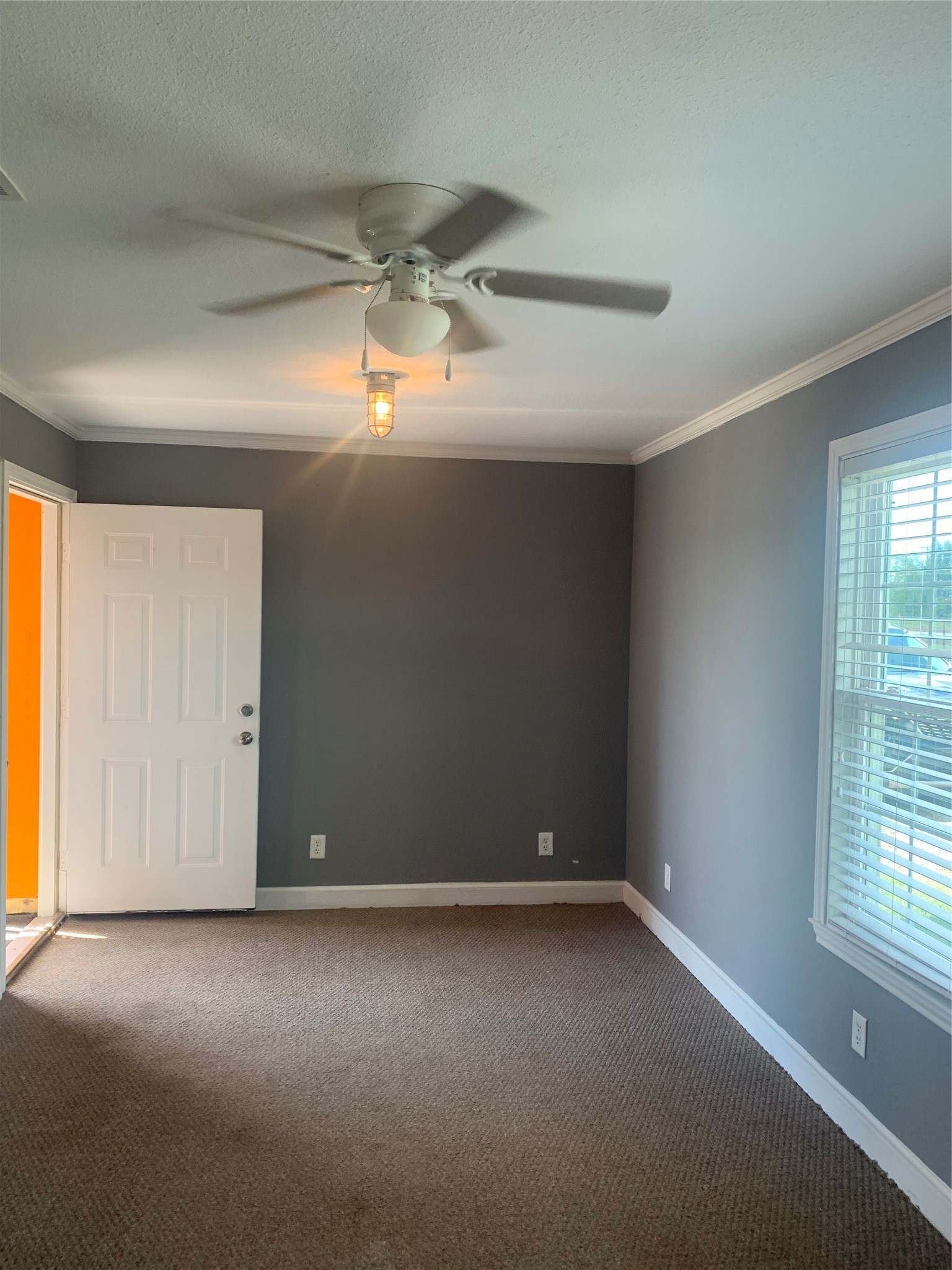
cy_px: 635
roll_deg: -1.4
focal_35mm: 26
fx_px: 953
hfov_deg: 53.1
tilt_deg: -0.2
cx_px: 476
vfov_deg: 67.3
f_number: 1.8
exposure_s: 1/60
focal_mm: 4.25
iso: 50
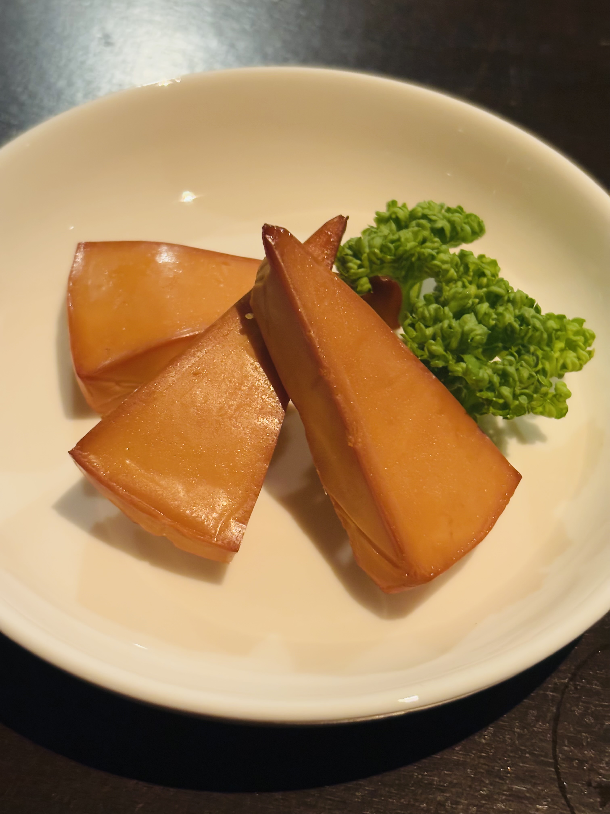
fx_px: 1222
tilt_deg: -53.0
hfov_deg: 28.0
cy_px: 407
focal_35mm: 52
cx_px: 305
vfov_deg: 36.8
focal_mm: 5.96
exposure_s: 1/25
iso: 320
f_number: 1.6
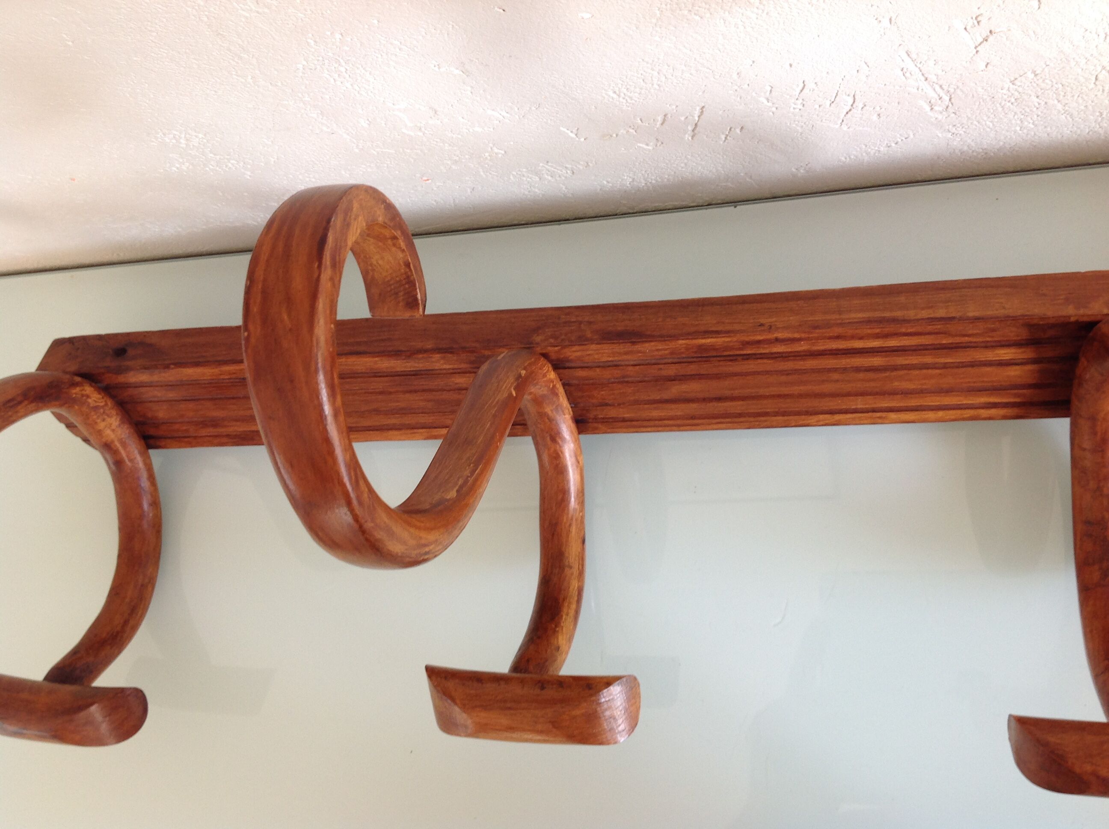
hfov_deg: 52.7
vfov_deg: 40.6
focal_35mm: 35
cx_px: 554
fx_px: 1120
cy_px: 414
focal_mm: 4.28
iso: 50
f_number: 2.4
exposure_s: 1/20
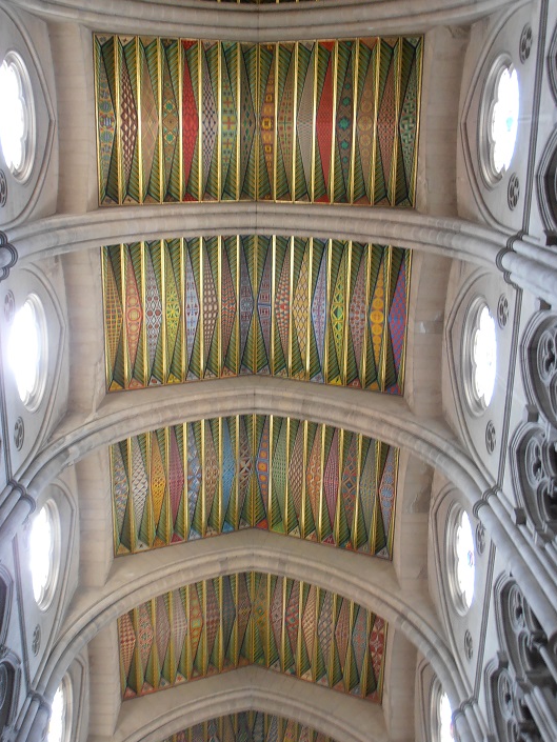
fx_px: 901
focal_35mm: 42
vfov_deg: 44.8
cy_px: 362
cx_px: 246
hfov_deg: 34.3
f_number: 3.9
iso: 125
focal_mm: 6.61
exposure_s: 1/5
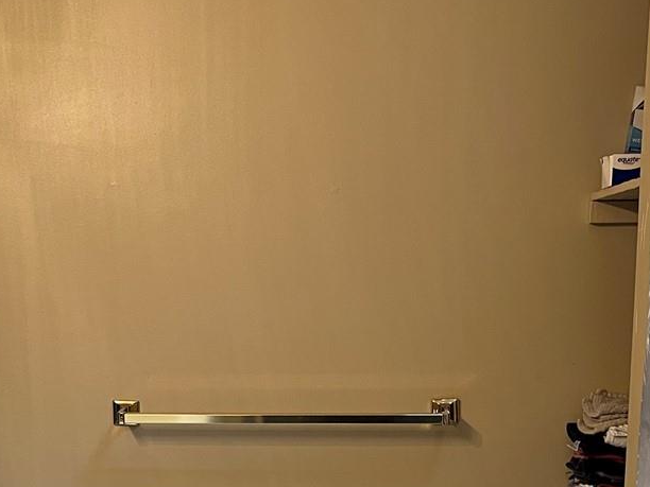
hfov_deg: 28.6
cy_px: 555
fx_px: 1277
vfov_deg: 20.5
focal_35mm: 68
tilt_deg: -13.1
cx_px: 309
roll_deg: +1.2
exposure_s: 1/60
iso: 125
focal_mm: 5.1
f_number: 1.6
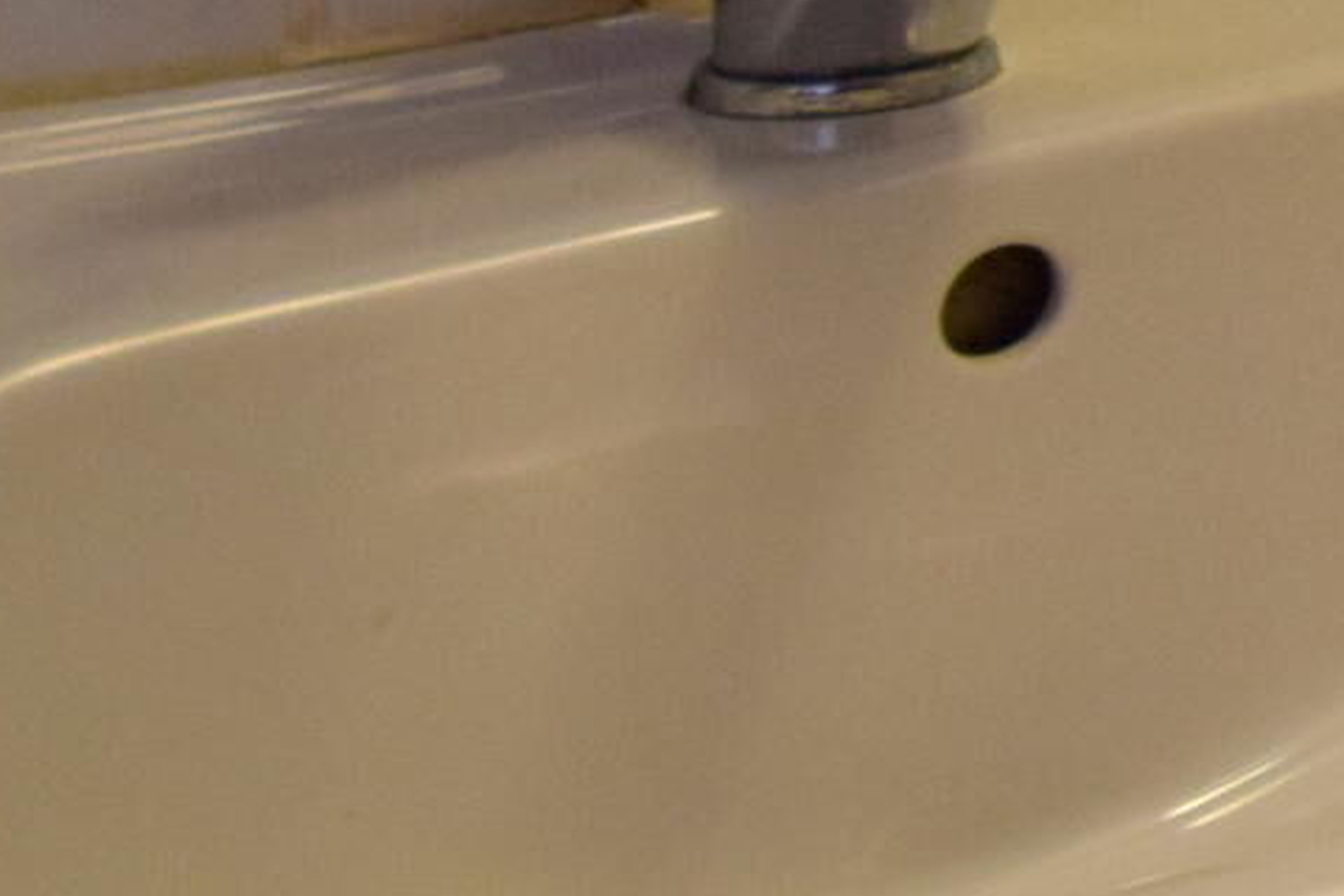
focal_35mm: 75
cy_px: -605
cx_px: 2610
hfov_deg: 18.7
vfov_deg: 16.0
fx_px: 2800
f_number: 3.5
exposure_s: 1/80
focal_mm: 10
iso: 800
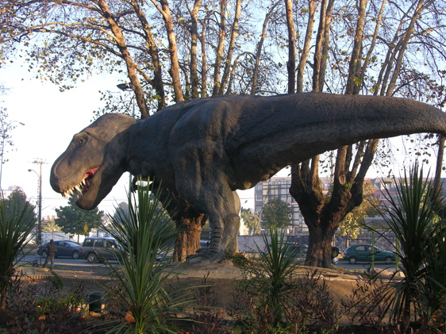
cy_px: 169
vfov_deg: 35.1
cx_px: 244
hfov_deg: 45.7
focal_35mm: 41
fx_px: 528
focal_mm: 9.2
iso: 50
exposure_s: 1/75.9
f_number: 3.6
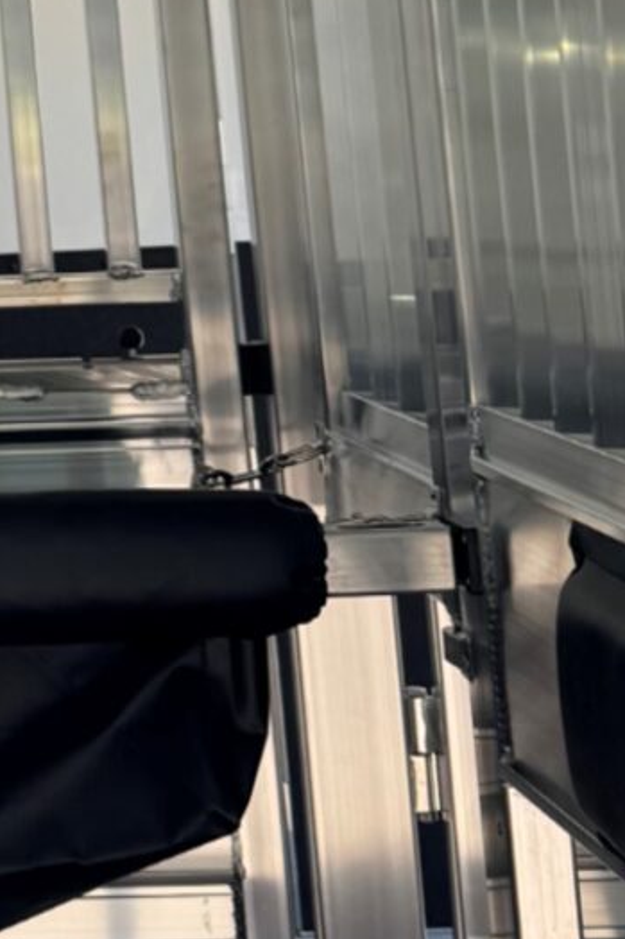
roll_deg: +4.0
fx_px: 3179
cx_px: -663
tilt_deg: +6.7
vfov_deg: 16.1
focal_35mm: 122
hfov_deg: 10.3
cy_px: -222
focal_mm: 6.76
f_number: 1.78
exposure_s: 1/952
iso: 80
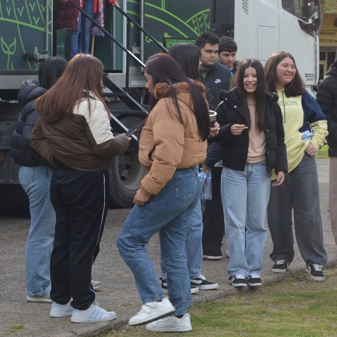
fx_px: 1268
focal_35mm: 115
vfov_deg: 15.1
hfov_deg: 14.8
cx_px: 378
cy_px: 77
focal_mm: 35
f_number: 7.1
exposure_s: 1/200
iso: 200
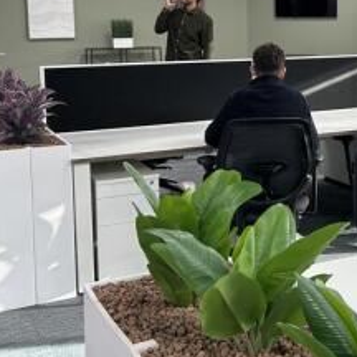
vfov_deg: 27.4
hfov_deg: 26.5
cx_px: 345
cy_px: 97
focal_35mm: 62
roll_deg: +0.8
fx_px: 723
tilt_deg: -7.3
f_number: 1.5
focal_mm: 5.7
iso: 80
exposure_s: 1/100
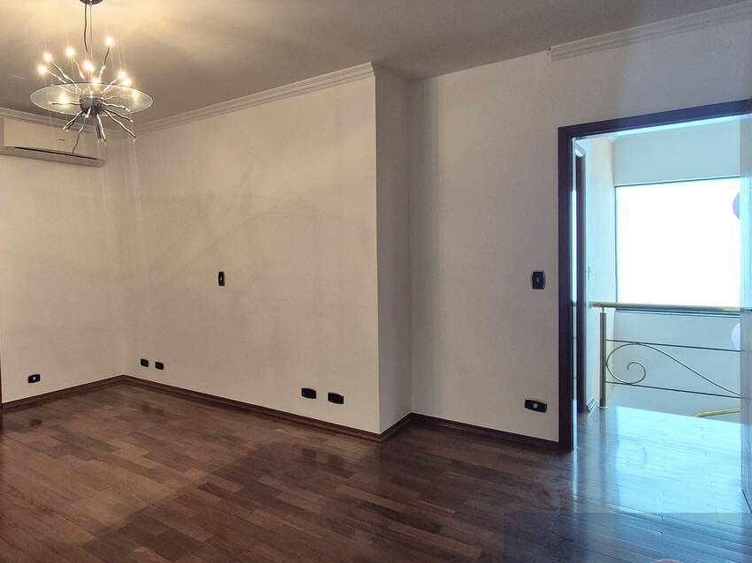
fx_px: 478
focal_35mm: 22
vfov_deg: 61.0
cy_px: 255
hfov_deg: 71.4
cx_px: 192
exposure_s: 1/60
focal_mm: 2.2
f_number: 2.2
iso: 200
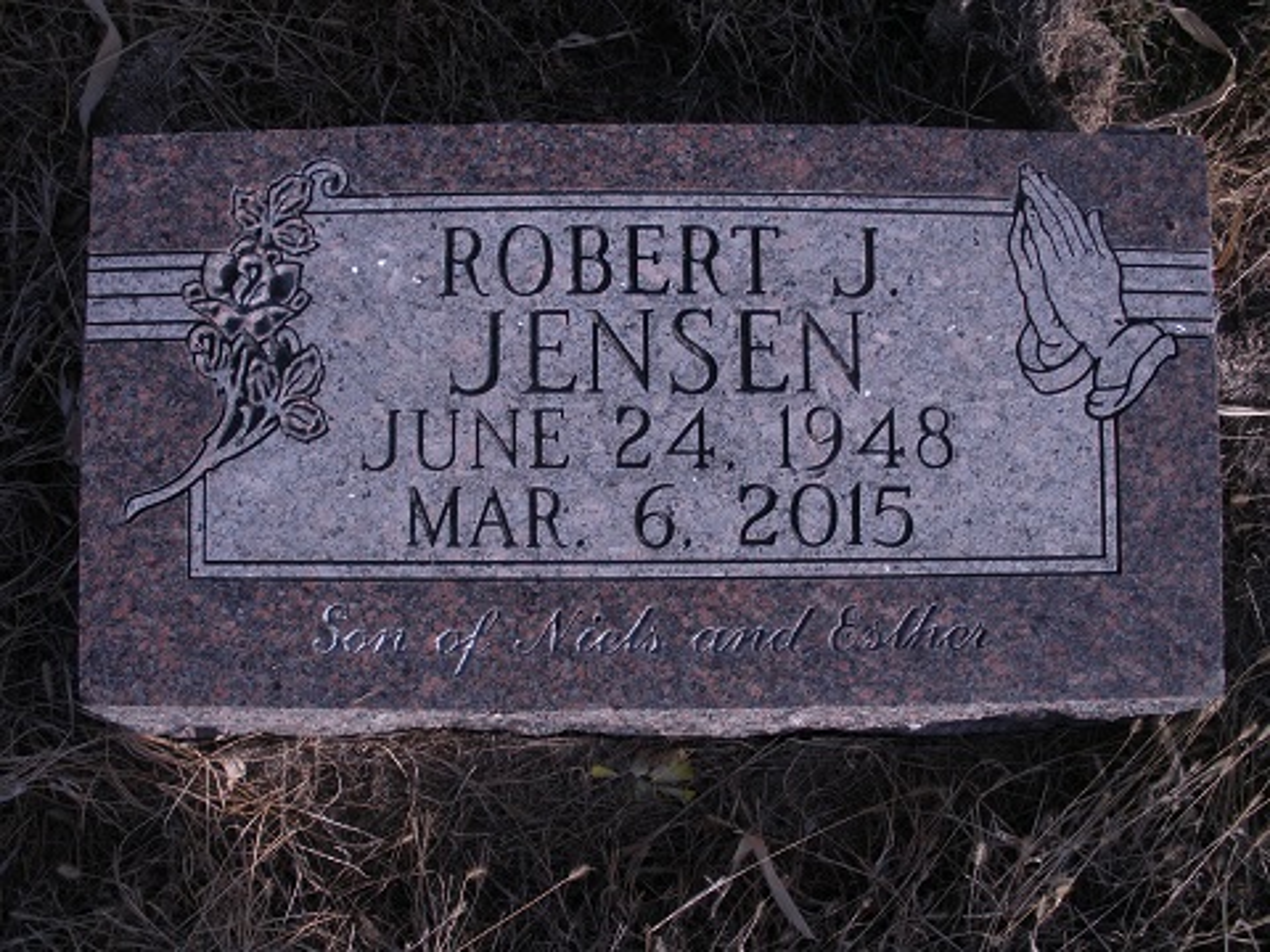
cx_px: 635
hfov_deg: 51.4
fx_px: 1321
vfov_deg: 39.7
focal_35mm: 36
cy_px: 476
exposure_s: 1/410
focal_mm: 6.3
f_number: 3.5
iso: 64
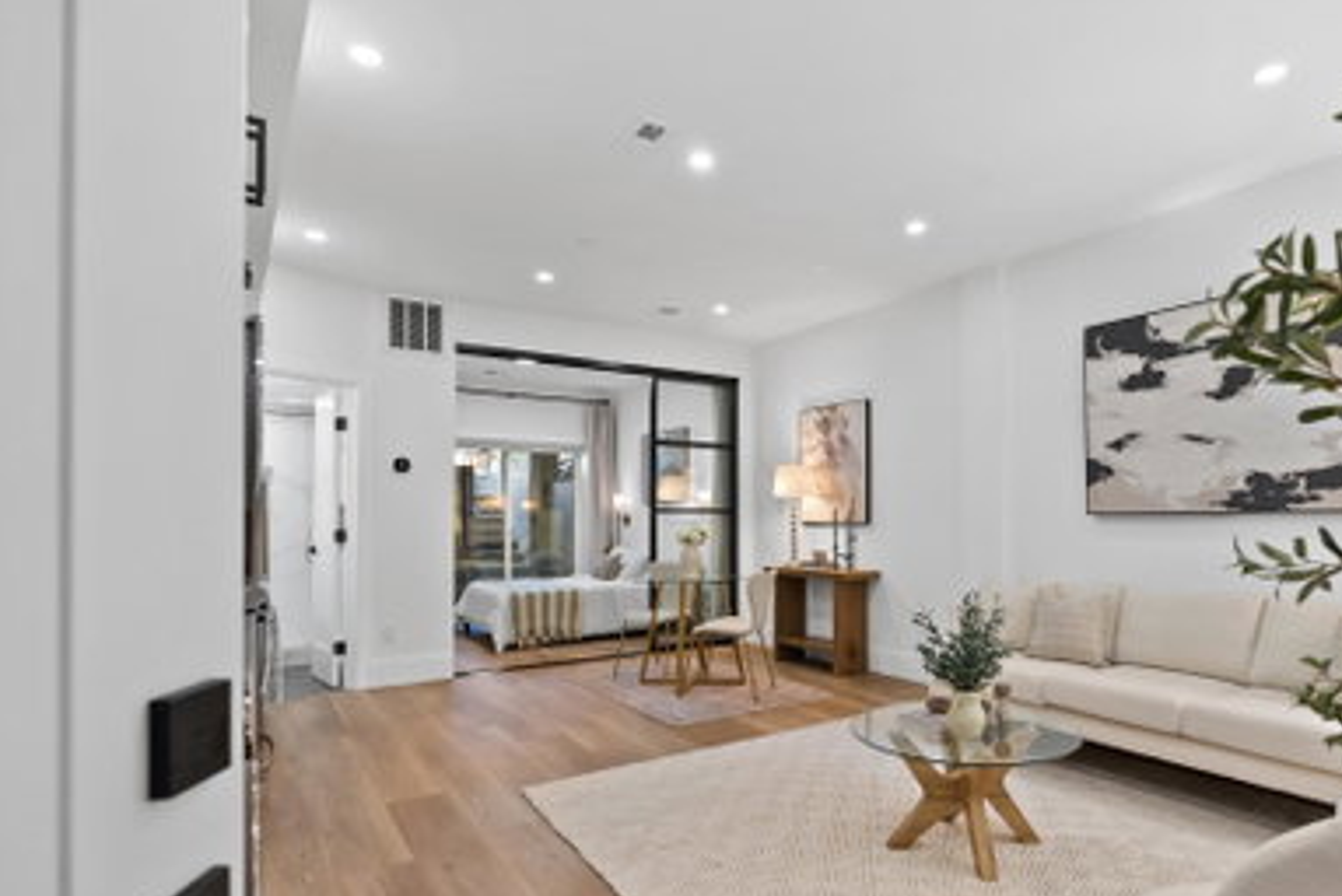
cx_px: 804
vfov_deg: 61.7
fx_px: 746
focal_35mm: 20
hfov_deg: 82.9
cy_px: 518
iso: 800
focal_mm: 16
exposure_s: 1/25
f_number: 4
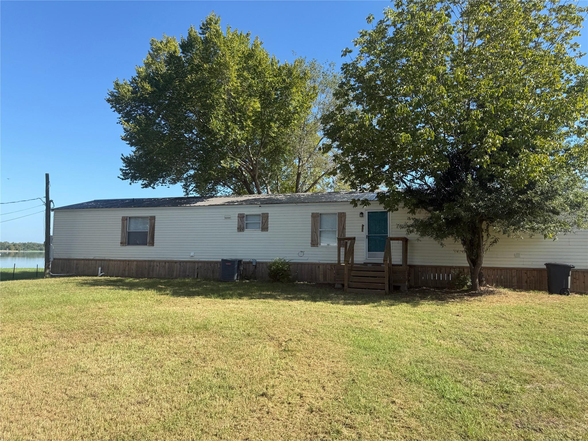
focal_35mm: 24
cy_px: 220
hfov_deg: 71.6
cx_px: 294
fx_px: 408
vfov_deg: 56.8
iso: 80
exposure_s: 1/2299
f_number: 1.78
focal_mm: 6.76
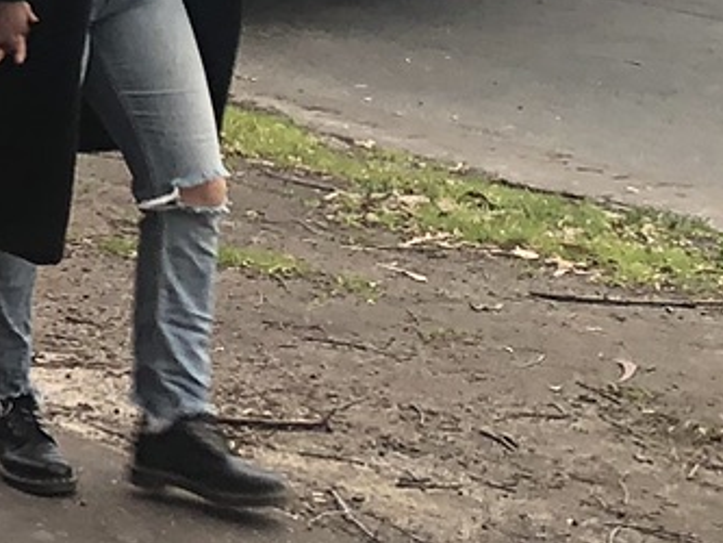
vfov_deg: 8.2
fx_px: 3594
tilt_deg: -3.4
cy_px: -532
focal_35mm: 172
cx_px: -1185
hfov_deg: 9.7
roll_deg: +1.0
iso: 20
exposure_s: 1/151
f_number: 1.8
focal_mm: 4
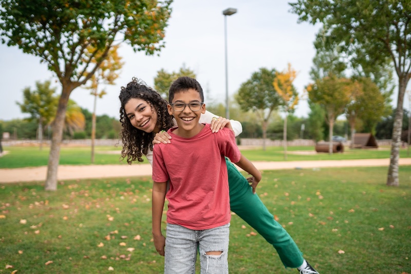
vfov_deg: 37.8
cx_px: 206
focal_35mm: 35
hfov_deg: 54.4
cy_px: 137
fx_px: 399
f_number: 1.8
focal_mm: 35
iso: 100
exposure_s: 1/3200
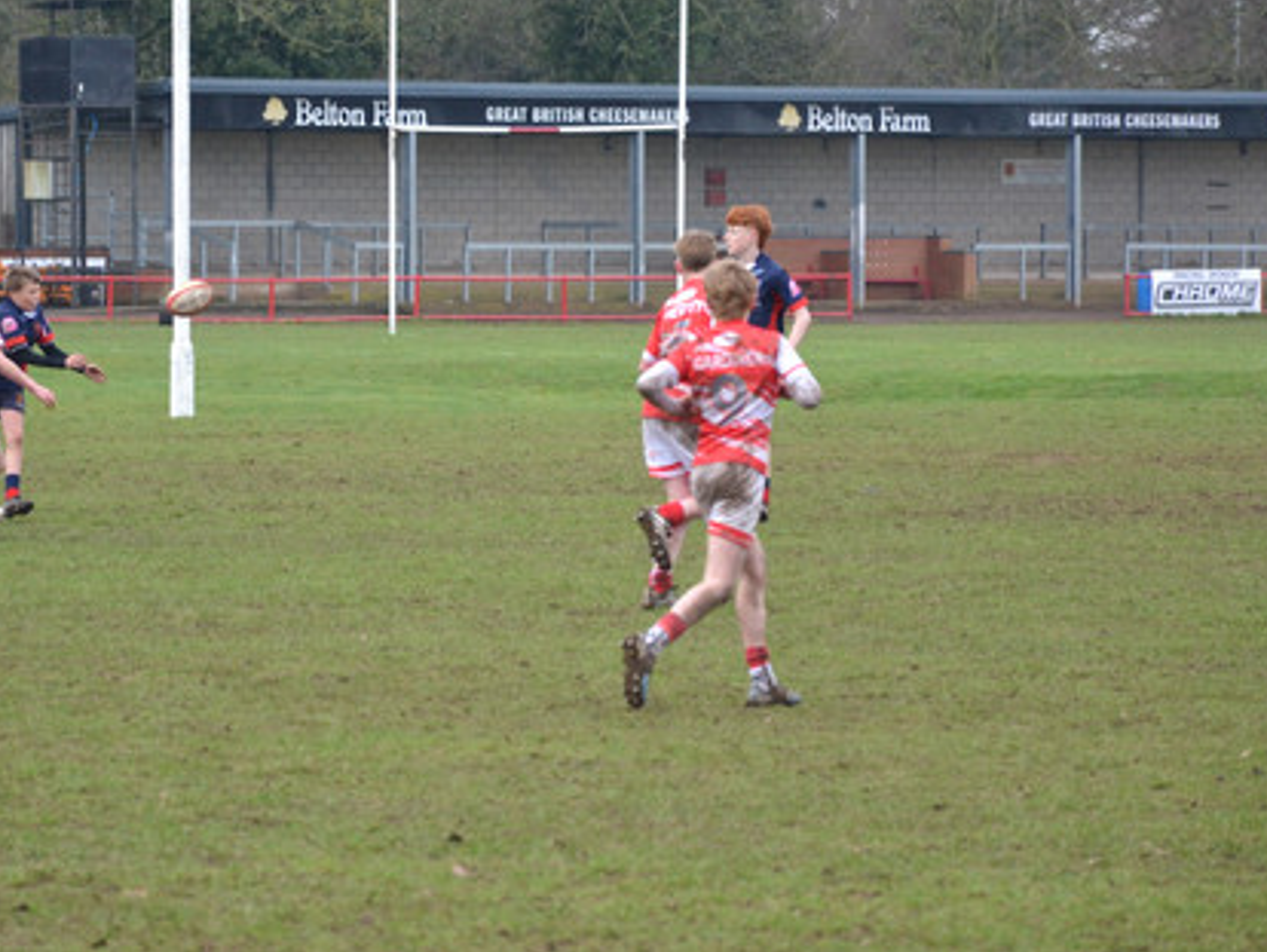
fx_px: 11426
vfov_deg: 4.8
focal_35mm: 312
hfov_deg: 6.3
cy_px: 302
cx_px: 502
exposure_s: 1/500
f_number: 5.6
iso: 1000
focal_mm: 140
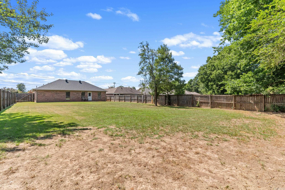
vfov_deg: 77.3
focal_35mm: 15
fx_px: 119
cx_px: 142
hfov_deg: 100.4
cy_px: 95
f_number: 9
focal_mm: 10
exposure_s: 1/125
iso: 200
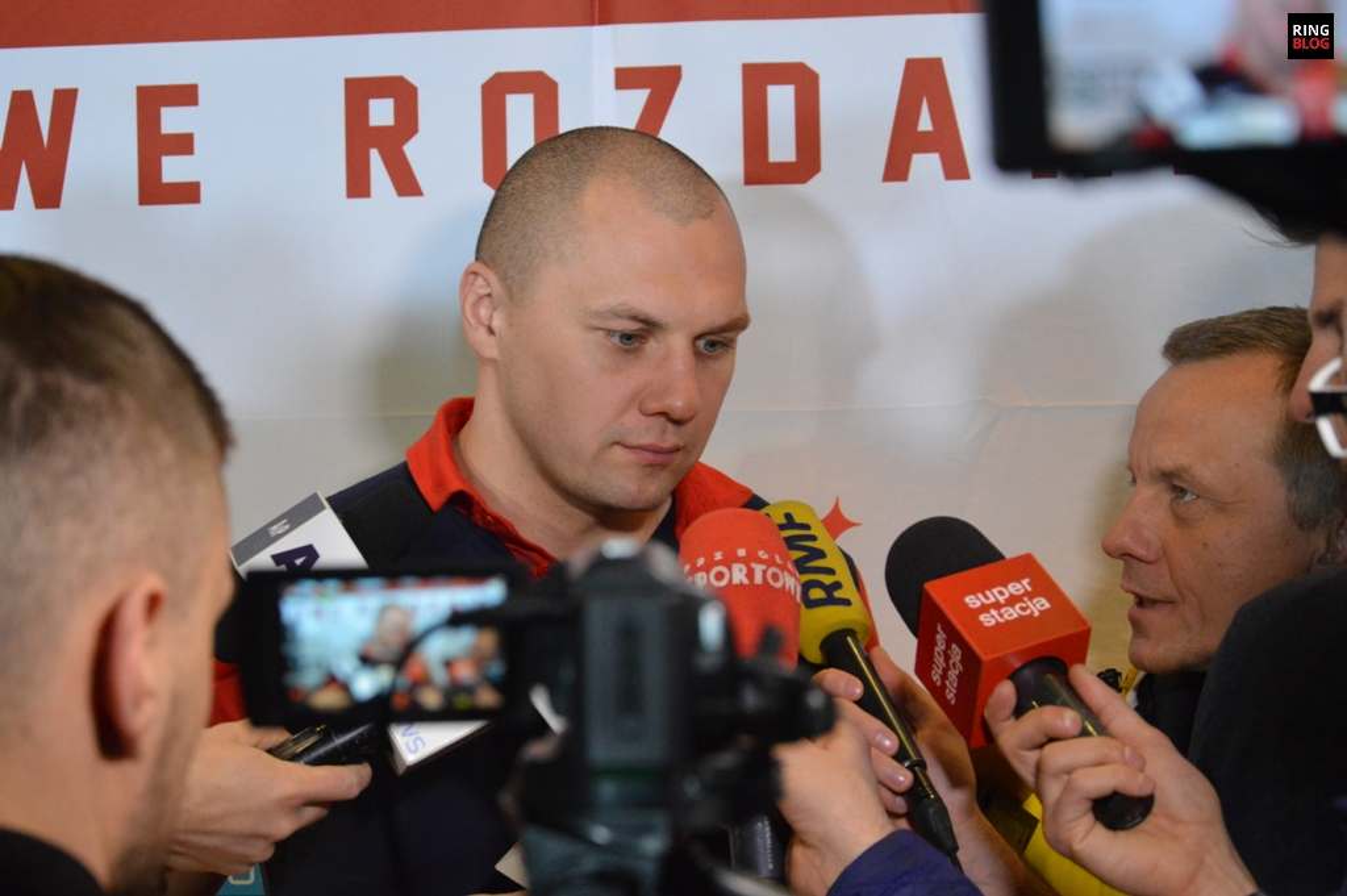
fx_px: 2916
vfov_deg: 17.5
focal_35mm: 78
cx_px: 674
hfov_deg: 26.0
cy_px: 448
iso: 3200
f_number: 5
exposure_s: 1/200
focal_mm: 52
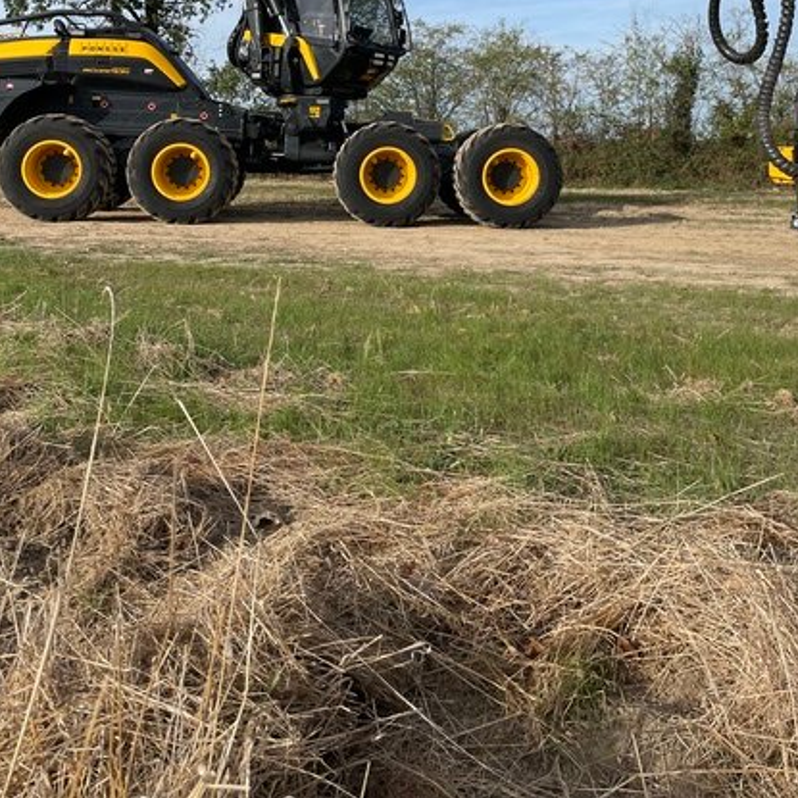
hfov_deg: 46.0
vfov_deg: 44.2
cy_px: 177
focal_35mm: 36
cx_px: 360
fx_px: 939
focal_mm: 4.2
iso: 32
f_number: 1.6
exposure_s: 1/2092
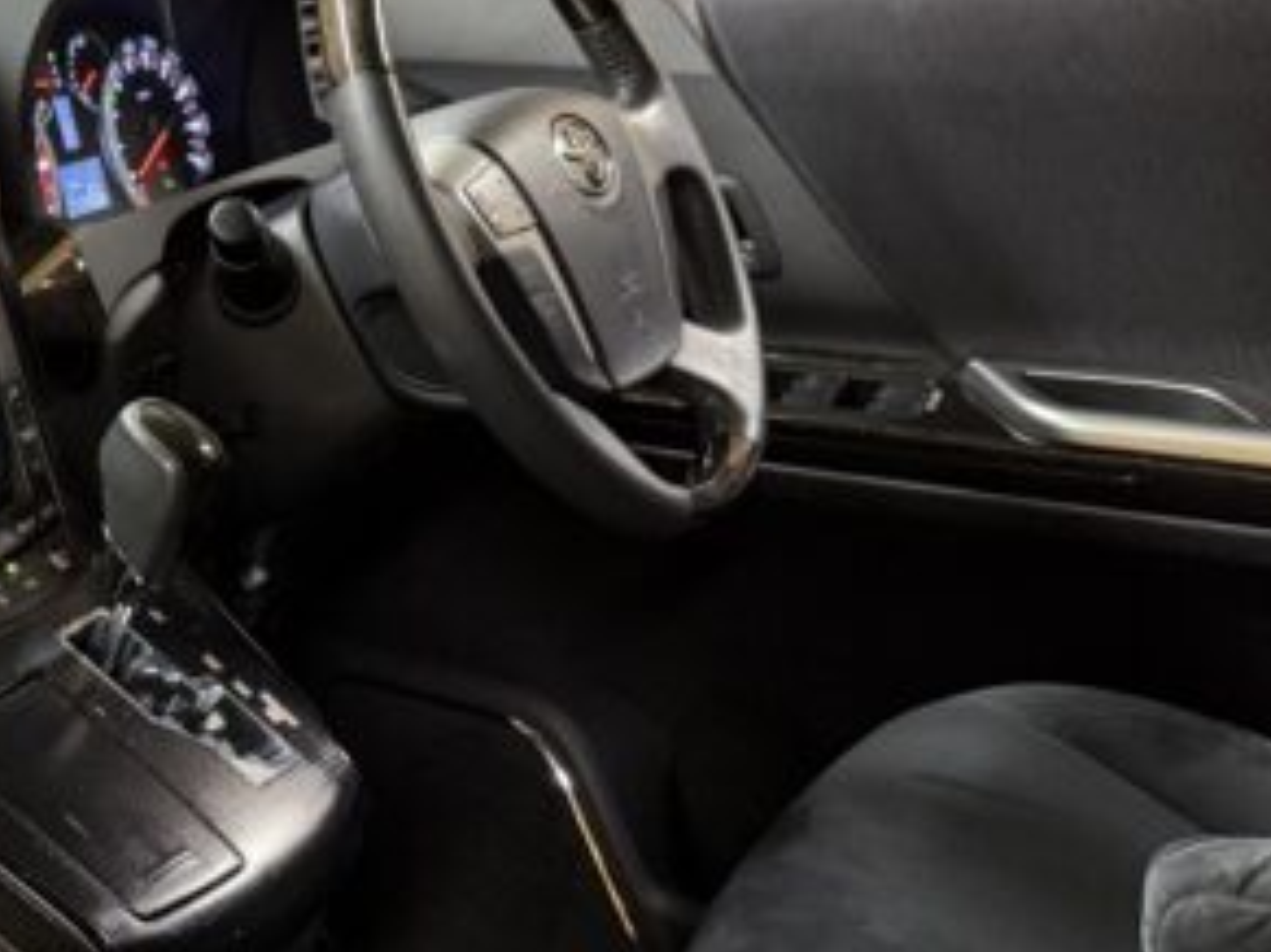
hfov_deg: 26.6
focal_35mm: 66
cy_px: 384
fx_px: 2422
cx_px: -197
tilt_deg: -15.1
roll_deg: +0.6
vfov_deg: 22.2
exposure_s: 1/50
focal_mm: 6.76
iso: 250
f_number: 1.78
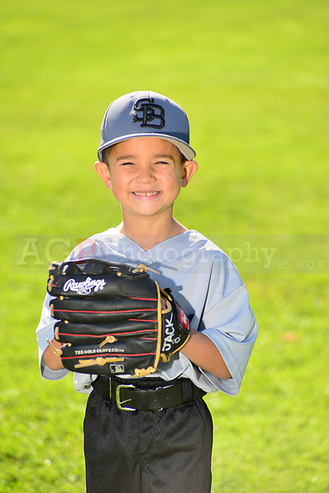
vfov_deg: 11.1
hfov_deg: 7.4
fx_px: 2534
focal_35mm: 185
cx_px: 164
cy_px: 246
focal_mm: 185
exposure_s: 1/250
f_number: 5
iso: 100
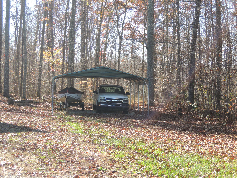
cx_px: 118
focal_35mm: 62
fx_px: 424
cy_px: 89
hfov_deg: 31.2
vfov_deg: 23.7
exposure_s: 1/160
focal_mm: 11.1
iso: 100
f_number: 4.2
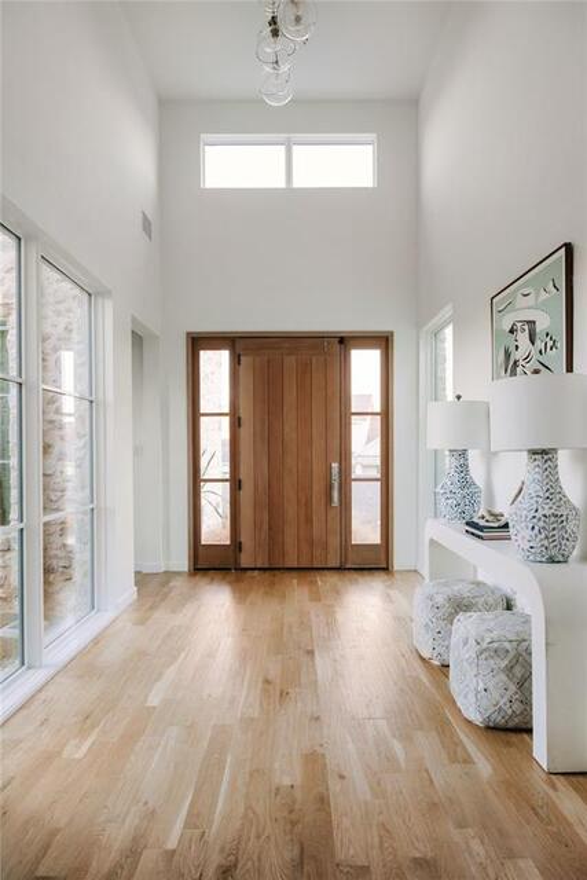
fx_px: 587
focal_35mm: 24
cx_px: 294
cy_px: 440
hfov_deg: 53.2
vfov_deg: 73.7
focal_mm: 24
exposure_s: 1/160
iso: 1000
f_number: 4
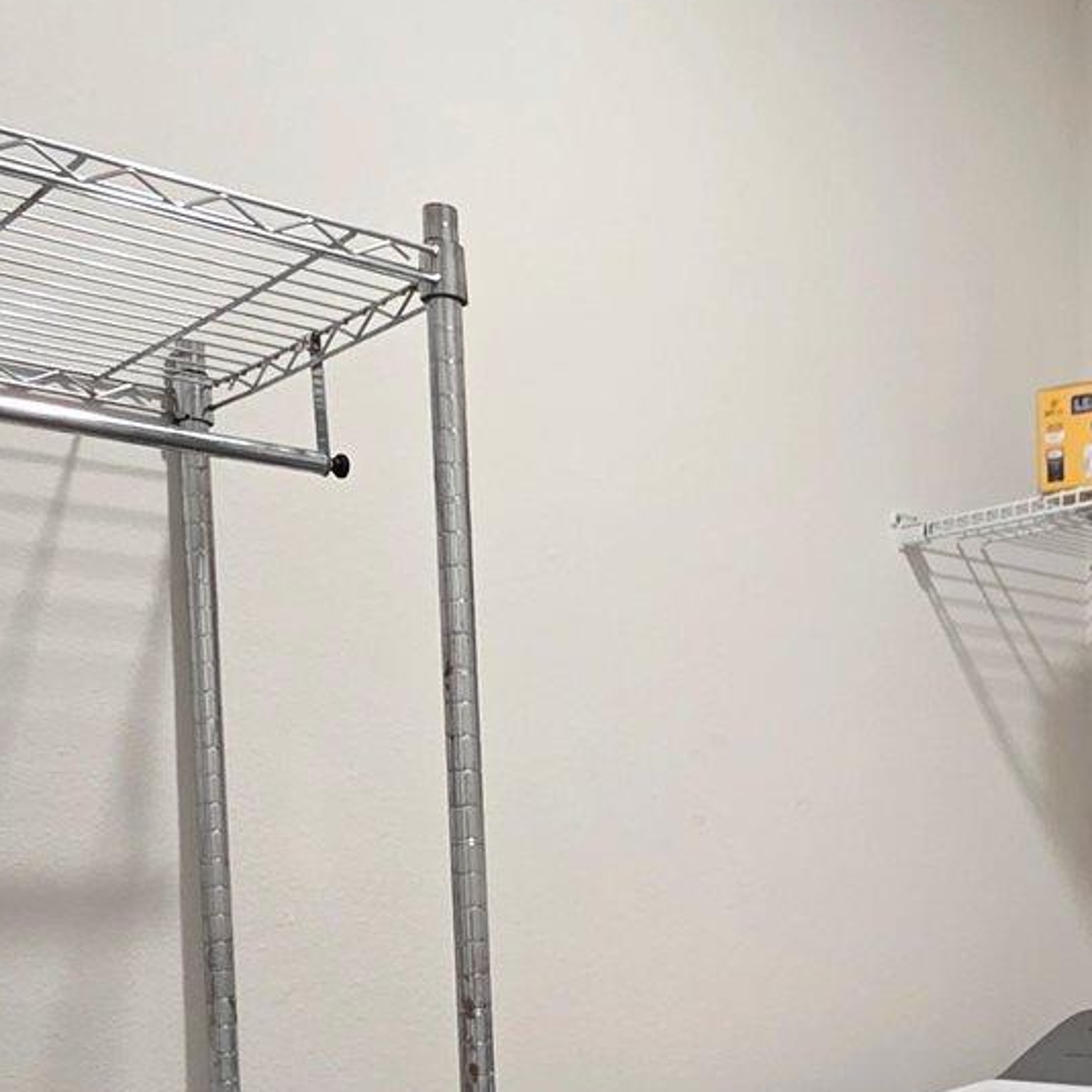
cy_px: 949
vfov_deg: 36.3
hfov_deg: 35.6
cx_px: 1027
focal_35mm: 44
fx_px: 1570
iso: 160
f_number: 1.9
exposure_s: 1/60
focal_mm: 2.2
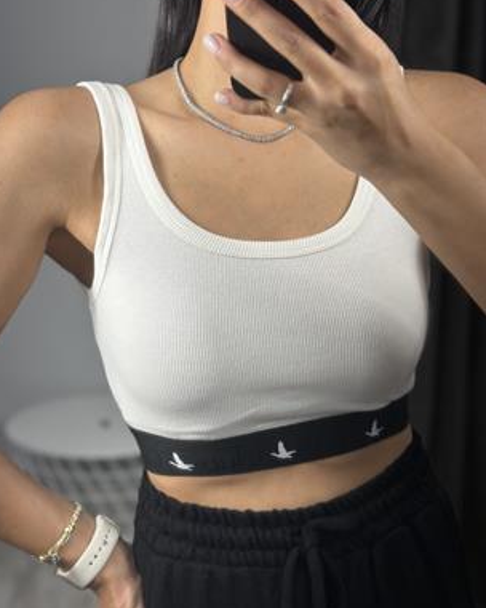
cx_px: 240
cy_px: 306
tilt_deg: -34.5
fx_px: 917
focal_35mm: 51
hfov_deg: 29.7
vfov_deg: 36.7
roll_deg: -1.4
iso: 64
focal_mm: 6.86
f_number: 1.78
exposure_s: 1/169
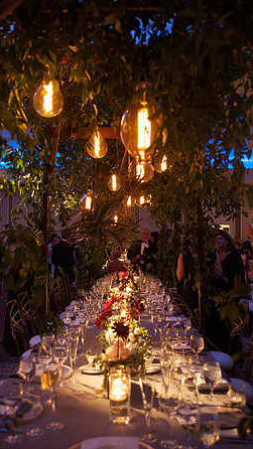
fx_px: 453
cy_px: 223
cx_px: 131
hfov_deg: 31.2
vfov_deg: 52.8
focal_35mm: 38
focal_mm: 24
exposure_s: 1/50
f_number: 2.8
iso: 1000
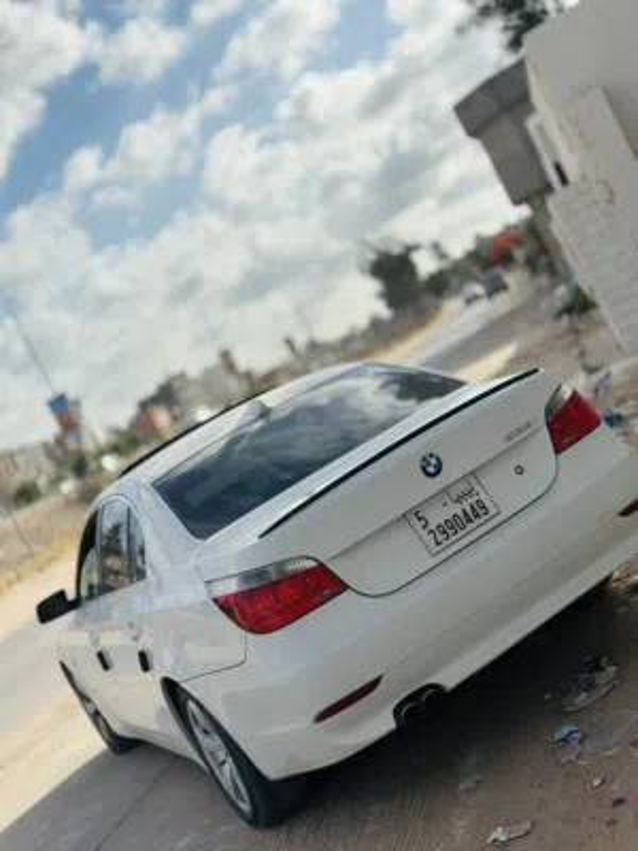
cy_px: 426
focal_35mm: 48
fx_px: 1180
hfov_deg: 30.3
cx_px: 319
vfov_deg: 39.7
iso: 80
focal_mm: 6.86
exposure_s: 1/10870
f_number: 1.78
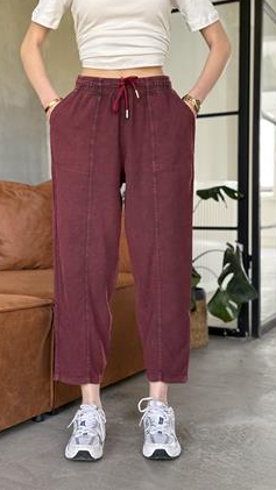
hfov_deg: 22.6
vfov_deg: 39.2
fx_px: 689
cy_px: 243
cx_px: 125
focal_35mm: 53
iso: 200
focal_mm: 6.76
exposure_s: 1/60
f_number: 1.78
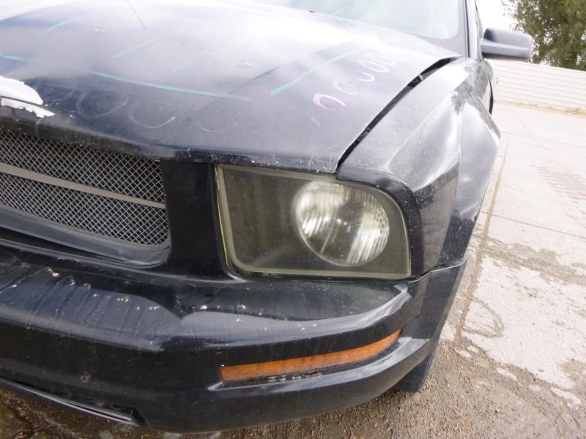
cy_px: 220
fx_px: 423
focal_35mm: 25
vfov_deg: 54.9
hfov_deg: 69.4
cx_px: 293
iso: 100
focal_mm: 4.5
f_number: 3.9
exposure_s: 1/100
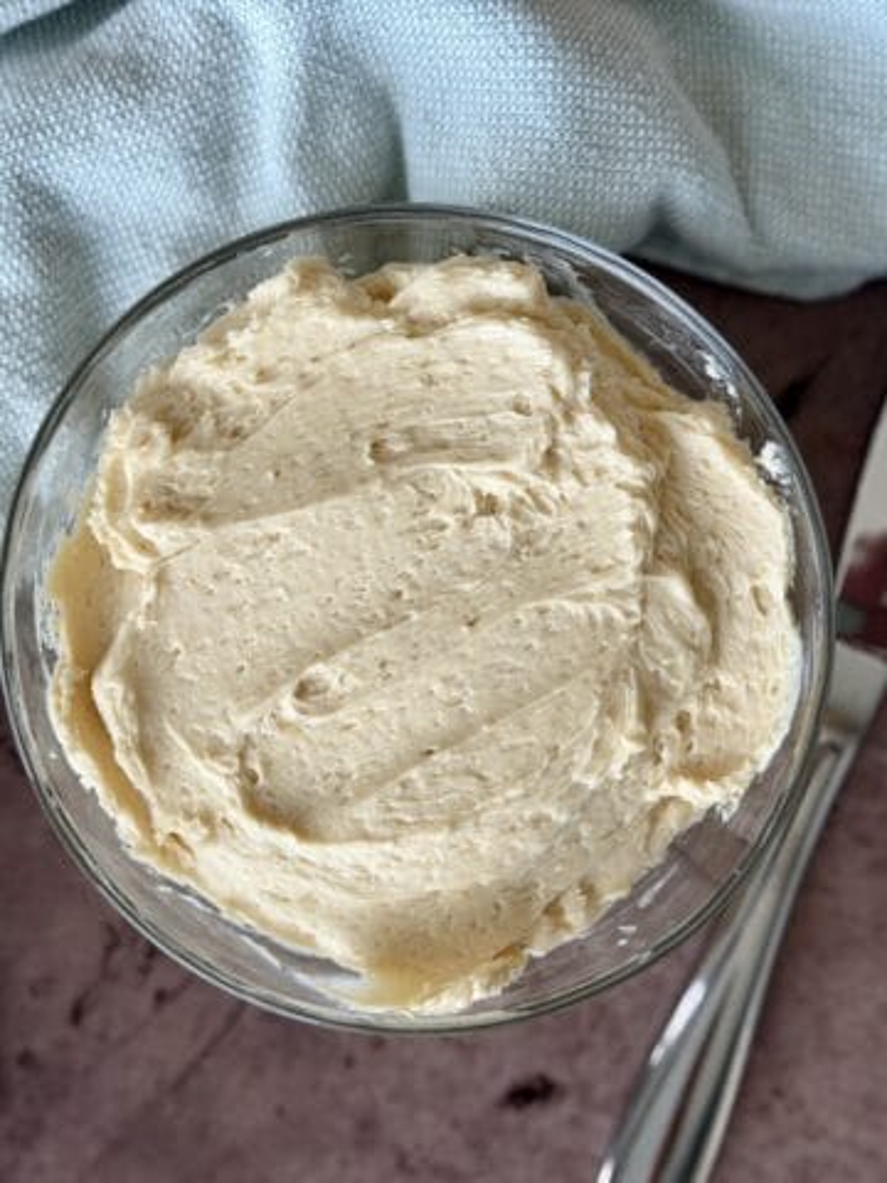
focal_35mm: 48
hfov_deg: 30.3
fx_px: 1640
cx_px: 444
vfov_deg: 39.7
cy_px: 592
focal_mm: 6.76
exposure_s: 1/60
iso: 64
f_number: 1.78
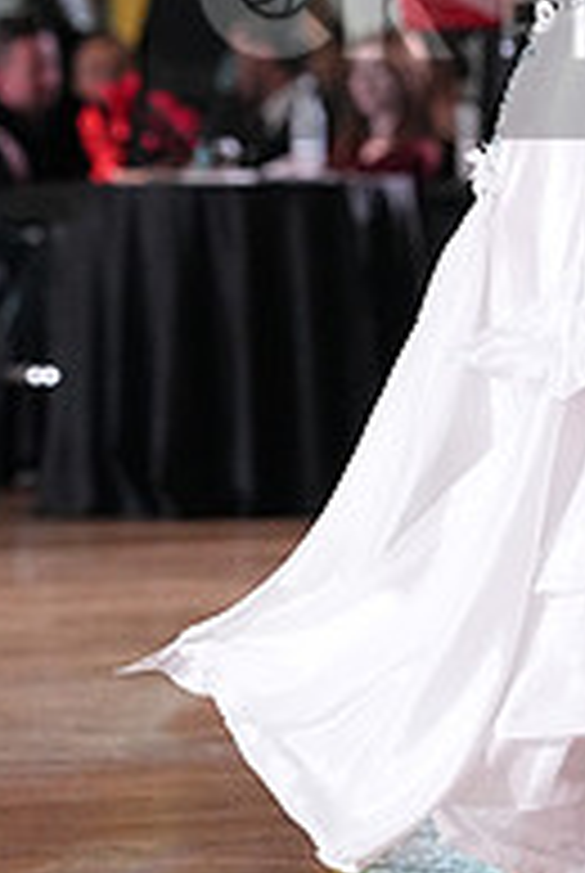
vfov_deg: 4.7
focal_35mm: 433
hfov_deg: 3.2
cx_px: 772
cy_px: -9
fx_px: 10516
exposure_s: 1/400
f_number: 5
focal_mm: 145
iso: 6400
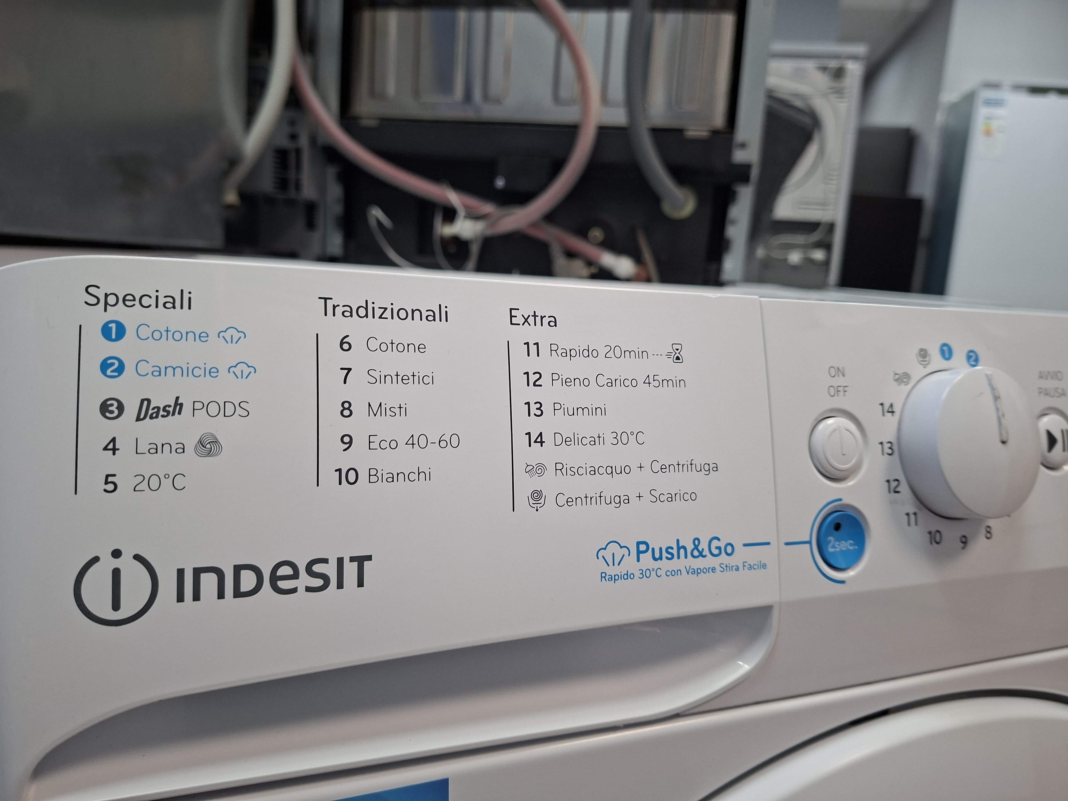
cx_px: 534
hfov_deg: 73.9
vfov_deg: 58.9
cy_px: 400
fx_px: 710
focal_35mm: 23
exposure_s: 1/50
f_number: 1.8
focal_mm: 5.54
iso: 160
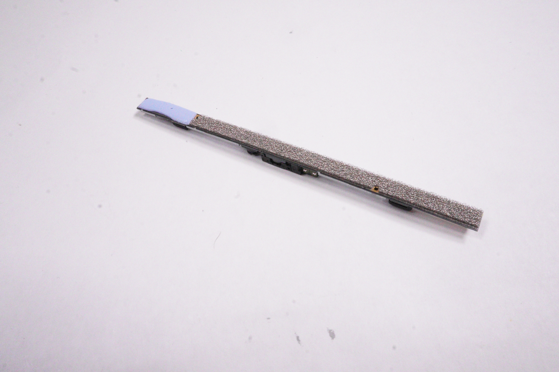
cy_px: 186
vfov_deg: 53.0
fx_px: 372
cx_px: 280
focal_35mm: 24
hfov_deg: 73.8
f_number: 22
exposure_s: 1/500
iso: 12800
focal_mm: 16
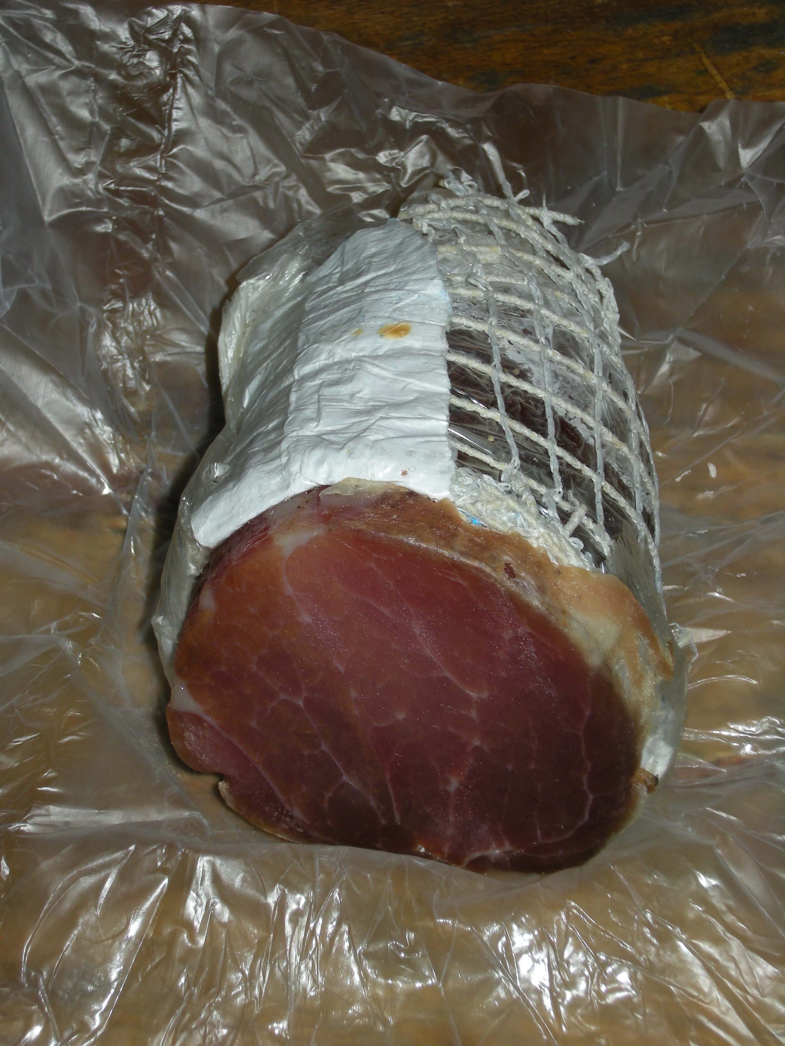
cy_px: 523
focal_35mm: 102
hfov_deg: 14.5
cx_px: 392
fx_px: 3084
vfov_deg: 19.3
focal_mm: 17
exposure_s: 1/120
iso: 64
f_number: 5.6
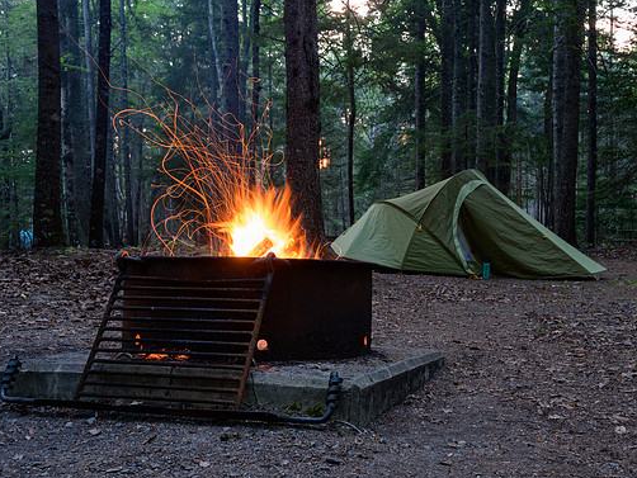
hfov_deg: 46.5
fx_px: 736
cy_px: 280
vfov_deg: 35.9
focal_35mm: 40
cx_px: 380
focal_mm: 30.5
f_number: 9
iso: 800
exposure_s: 3
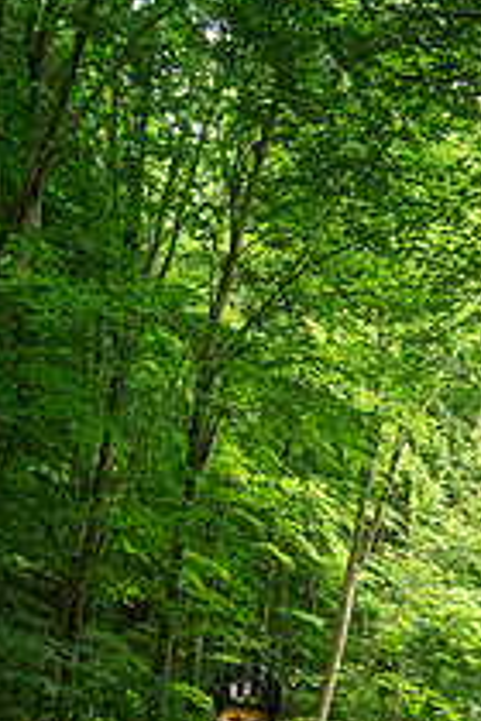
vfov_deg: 25.6
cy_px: 721
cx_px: 368
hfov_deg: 18.1
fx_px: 1503
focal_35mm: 75
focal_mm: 35
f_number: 8
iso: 8000
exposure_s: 1/500
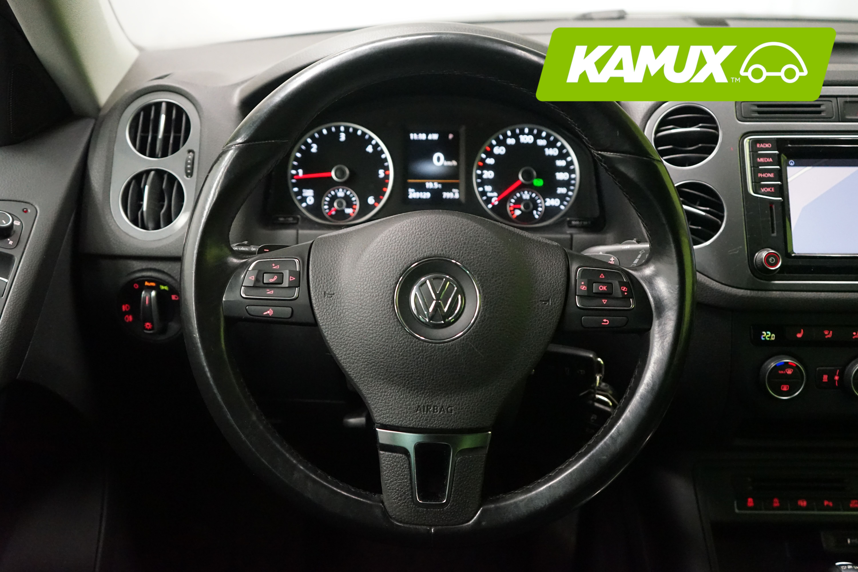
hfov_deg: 50.7
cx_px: 429
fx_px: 906
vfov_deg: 35.1
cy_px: 286
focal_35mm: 38
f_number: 4
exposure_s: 1/50
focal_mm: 38
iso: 6400
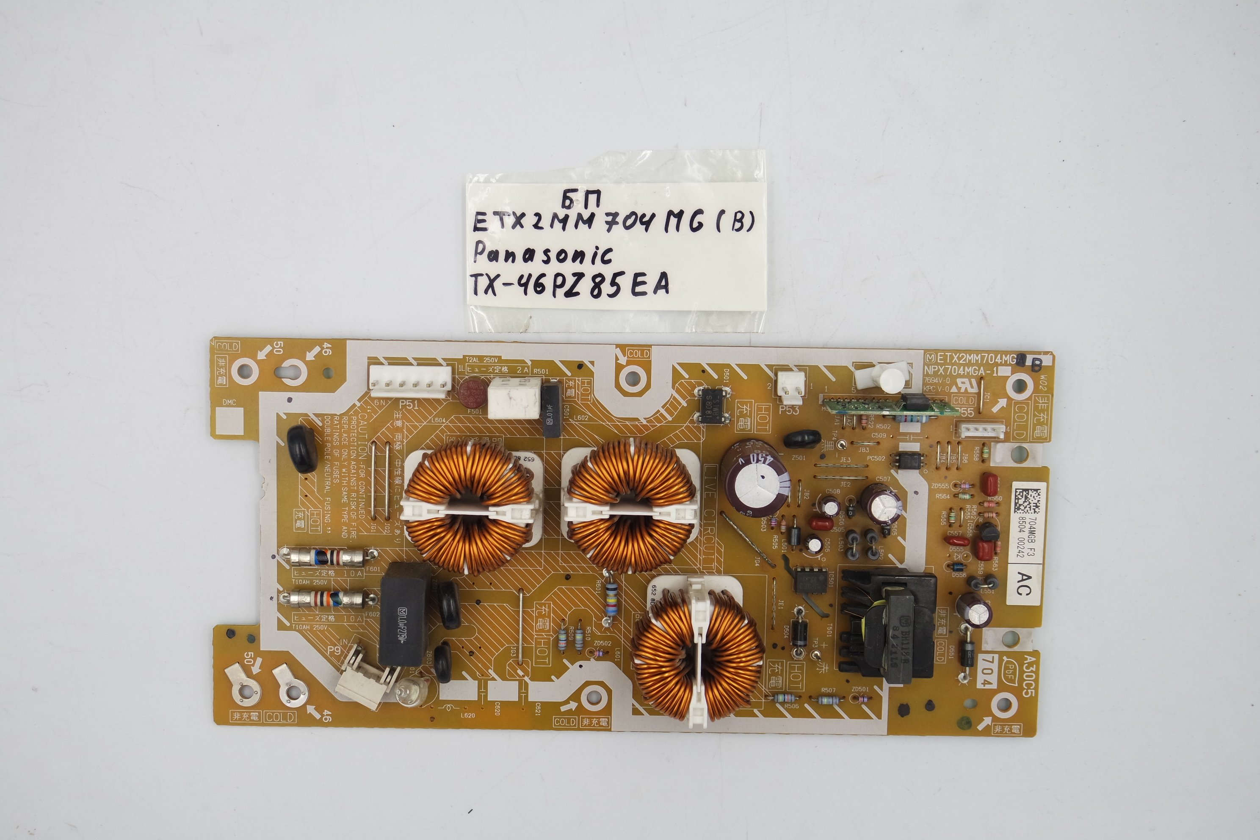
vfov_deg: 28.1
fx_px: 1680
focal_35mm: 48
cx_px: 630
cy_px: 420
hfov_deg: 41.1
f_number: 4.5
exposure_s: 1/125
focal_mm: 18
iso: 160
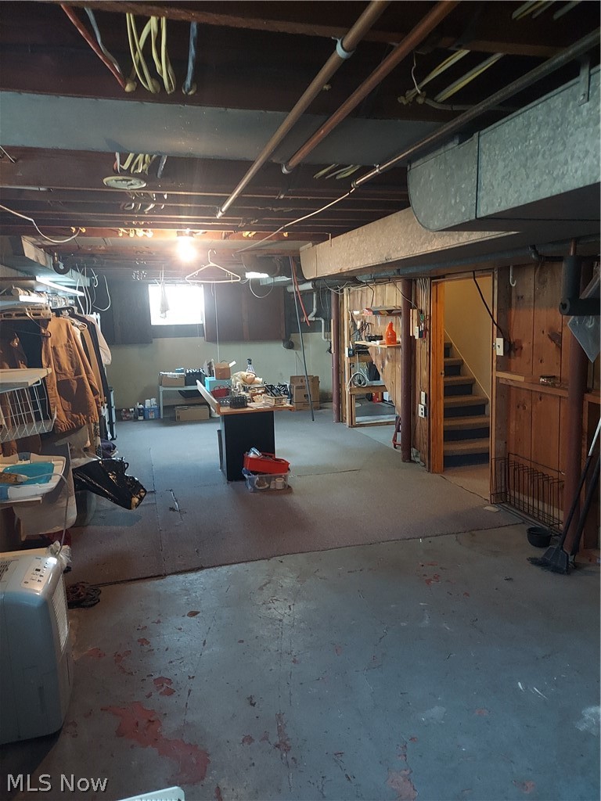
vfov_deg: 69.4
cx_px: 300
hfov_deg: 54.9
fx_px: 579
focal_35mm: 25
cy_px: 400
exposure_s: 1/30
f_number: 2
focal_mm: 4.6
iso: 500
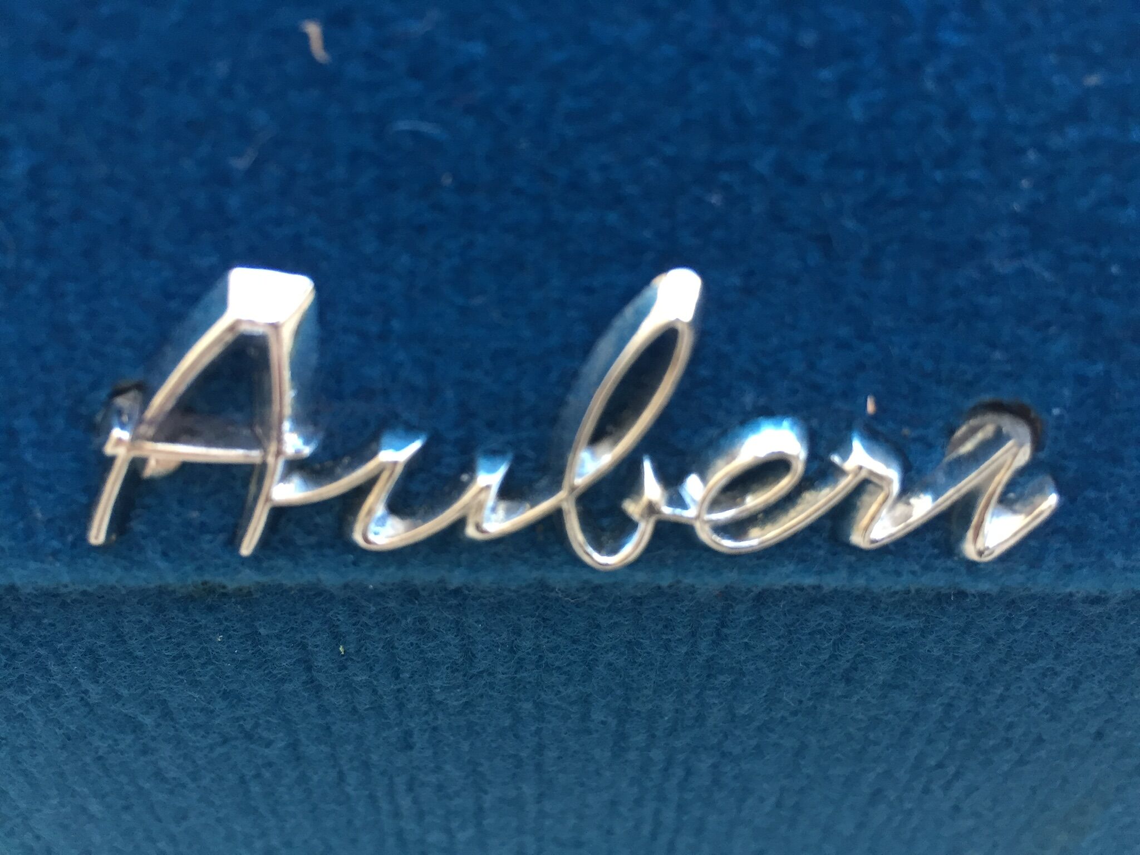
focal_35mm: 29
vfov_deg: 48.2
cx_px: 570
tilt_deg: -22.8
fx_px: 955
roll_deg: -1.3
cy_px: 428
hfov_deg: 61.7
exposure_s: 1/33
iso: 50
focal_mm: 4.15
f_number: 2.2
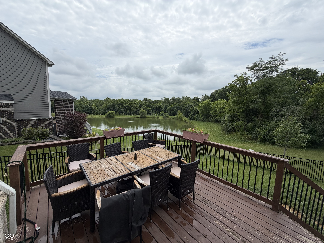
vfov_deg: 85.7
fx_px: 131
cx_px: 162
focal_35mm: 14
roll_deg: -1.5
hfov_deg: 102.1
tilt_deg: -4.9
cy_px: 122
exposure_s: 1/1572
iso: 20
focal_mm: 2.22
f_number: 2.2
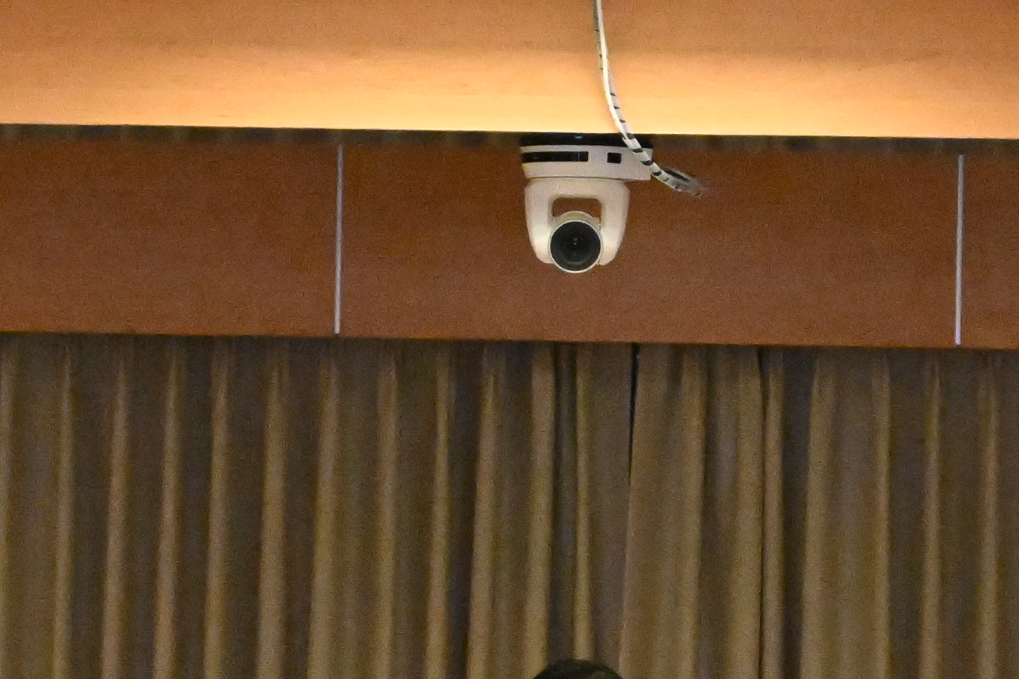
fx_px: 9848
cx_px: 386
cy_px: 886
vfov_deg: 3.9
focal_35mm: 348
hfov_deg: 5.9
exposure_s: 1/500
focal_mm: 74
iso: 20000
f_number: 6.3
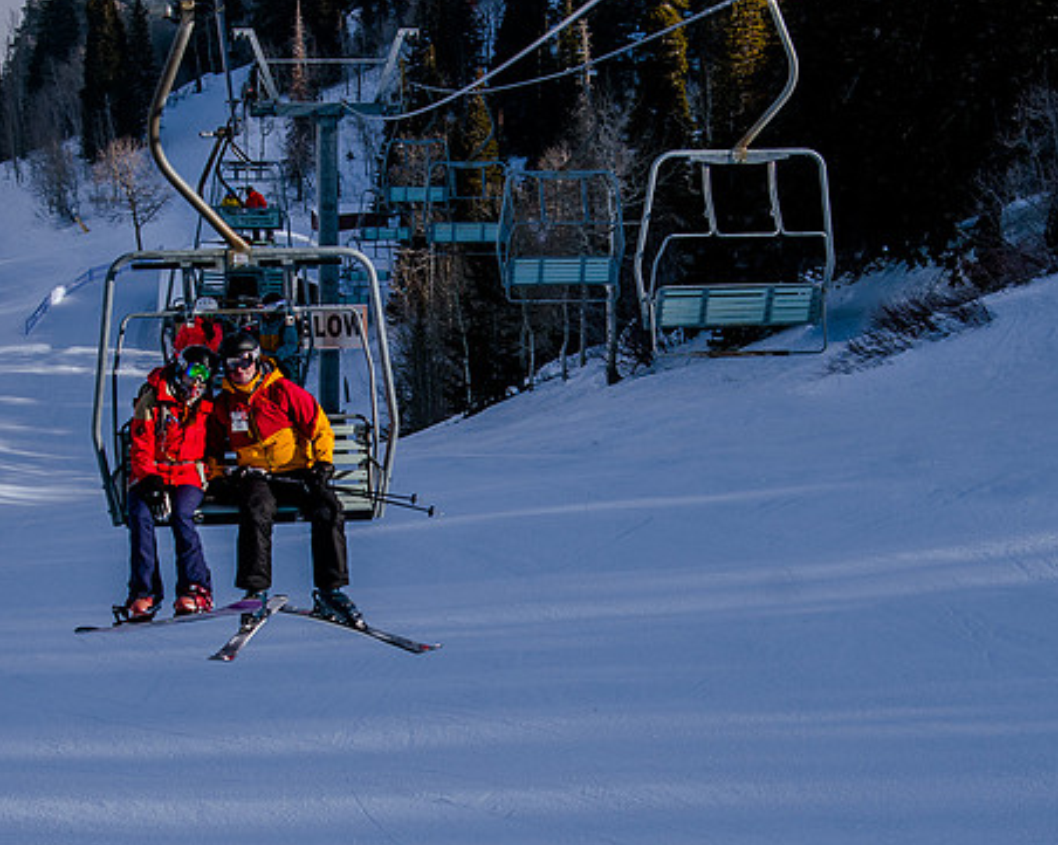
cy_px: 546
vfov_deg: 13.7
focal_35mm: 112
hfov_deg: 17.2
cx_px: 528
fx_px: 3505
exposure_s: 1/1250
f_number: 5.6
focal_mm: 46
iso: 200
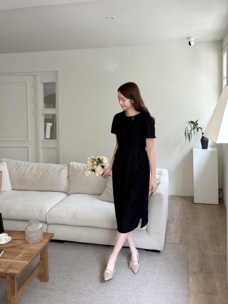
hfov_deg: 53.1
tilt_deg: -3.3
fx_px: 228
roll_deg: +1.4
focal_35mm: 26
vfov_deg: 67.3
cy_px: 152
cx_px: 114
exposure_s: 1/122
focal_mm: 5.96
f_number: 1.6
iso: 80
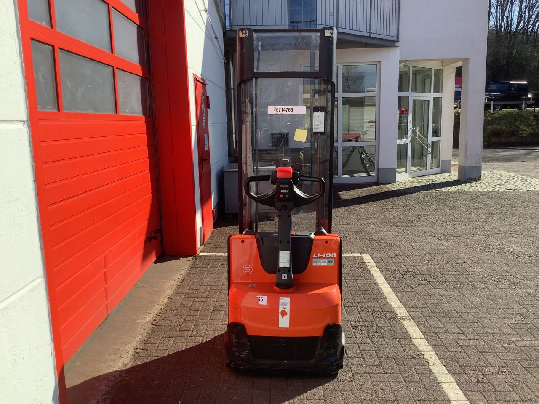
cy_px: 202
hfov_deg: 58.4
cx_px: 270
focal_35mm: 31
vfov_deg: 45.4
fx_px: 483
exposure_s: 1/727
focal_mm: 3.3
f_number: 2.4
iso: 25
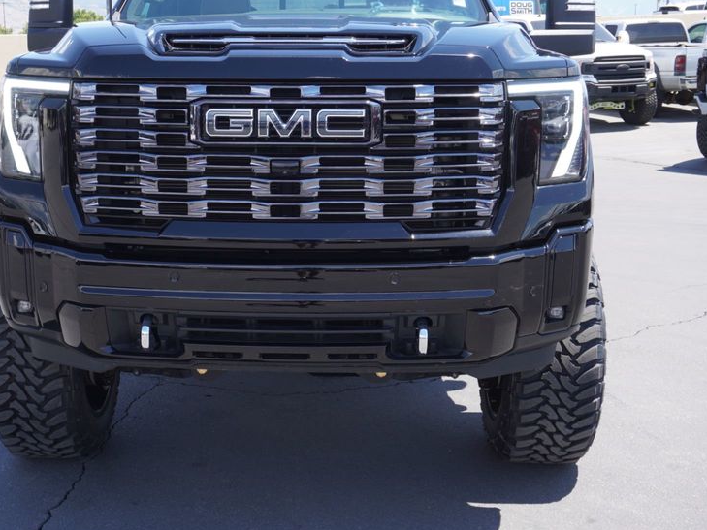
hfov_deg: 37.6
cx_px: 292
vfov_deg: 28.7
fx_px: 1035
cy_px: 205
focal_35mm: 51
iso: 100
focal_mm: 25
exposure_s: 1/160
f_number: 6.3
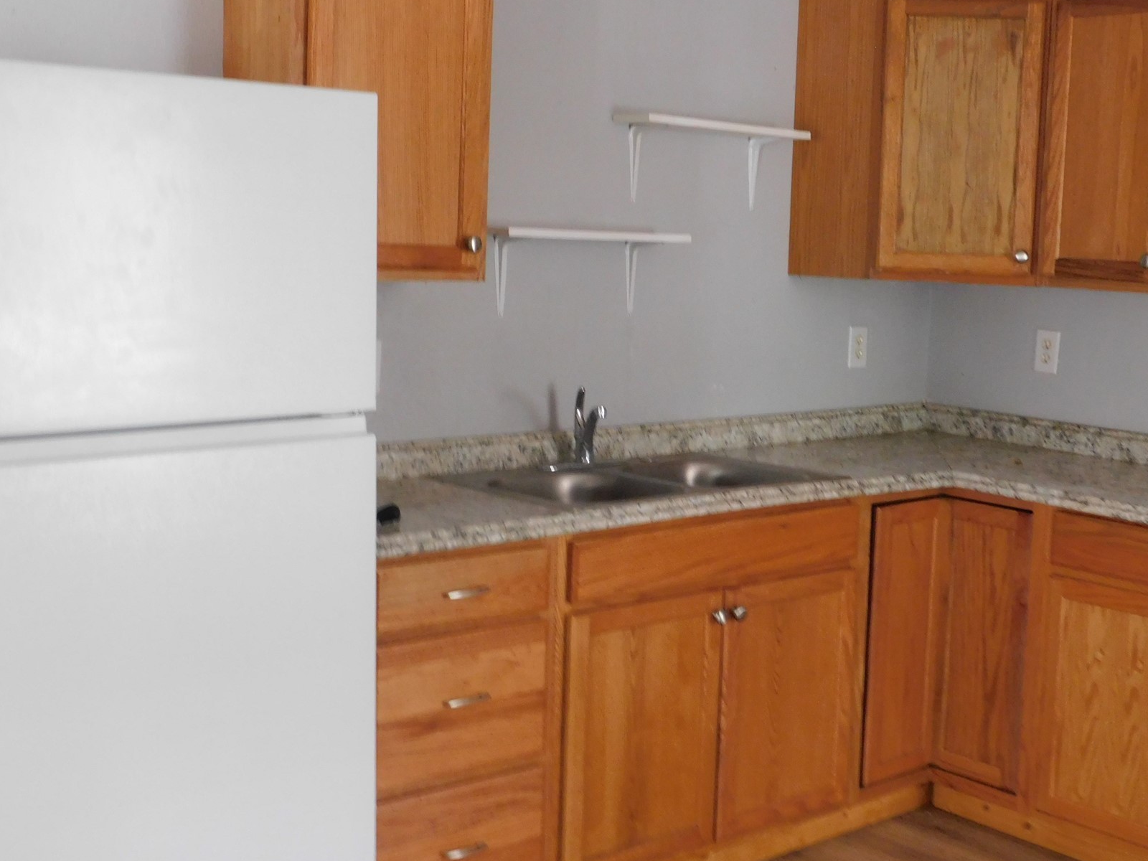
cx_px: 682
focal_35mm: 48
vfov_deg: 30.3
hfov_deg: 39.5
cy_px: 397
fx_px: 1592
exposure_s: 1/8
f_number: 3.6
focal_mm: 7.1
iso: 400
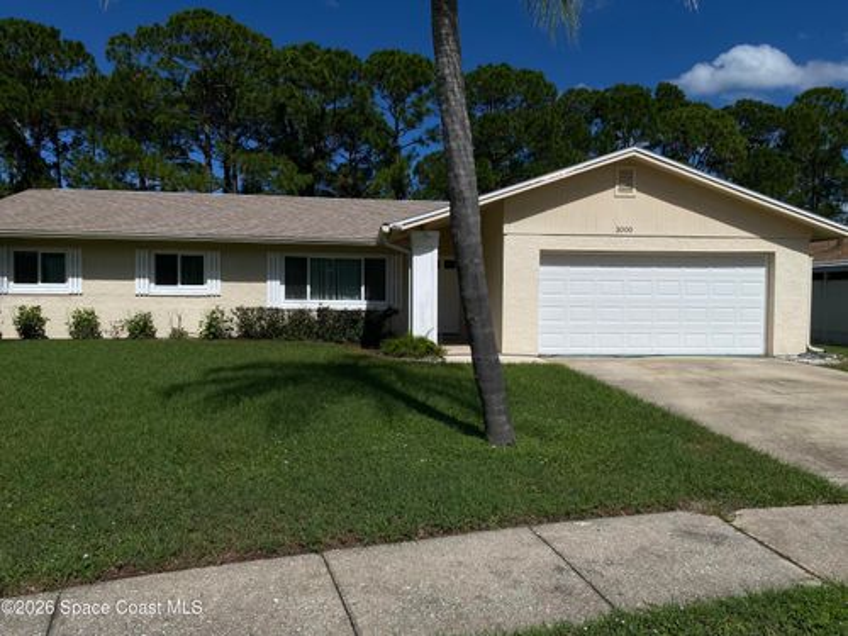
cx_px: 424
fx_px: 637
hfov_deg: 67.3
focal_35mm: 26
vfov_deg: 53.1
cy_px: 318
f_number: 1.8
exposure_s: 1/12658
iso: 40
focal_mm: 4.25
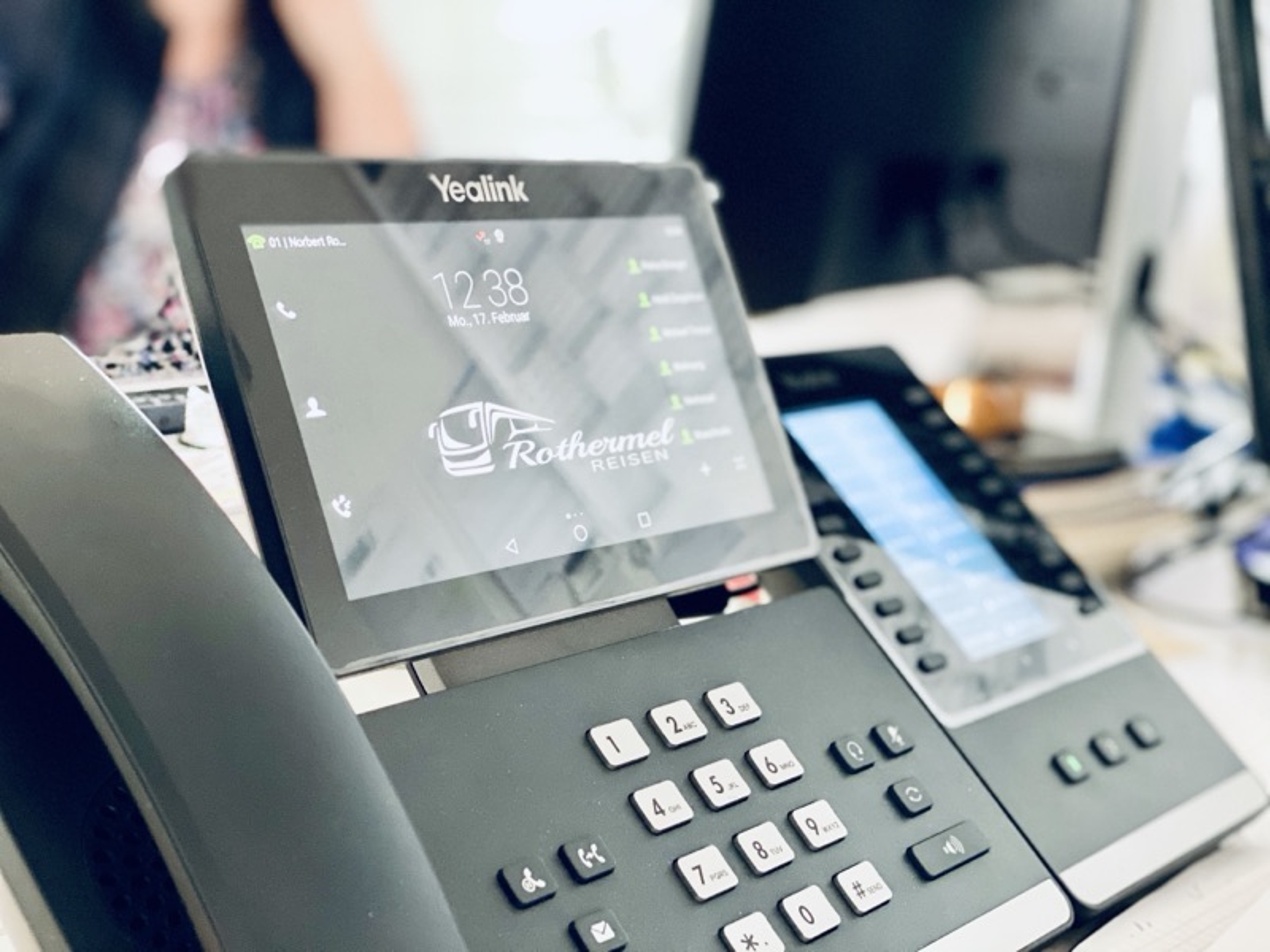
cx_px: 635
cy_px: 476
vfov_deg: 28.0
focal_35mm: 52
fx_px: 1908
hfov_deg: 36.8
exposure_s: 1/32
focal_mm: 6
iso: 400
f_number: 2
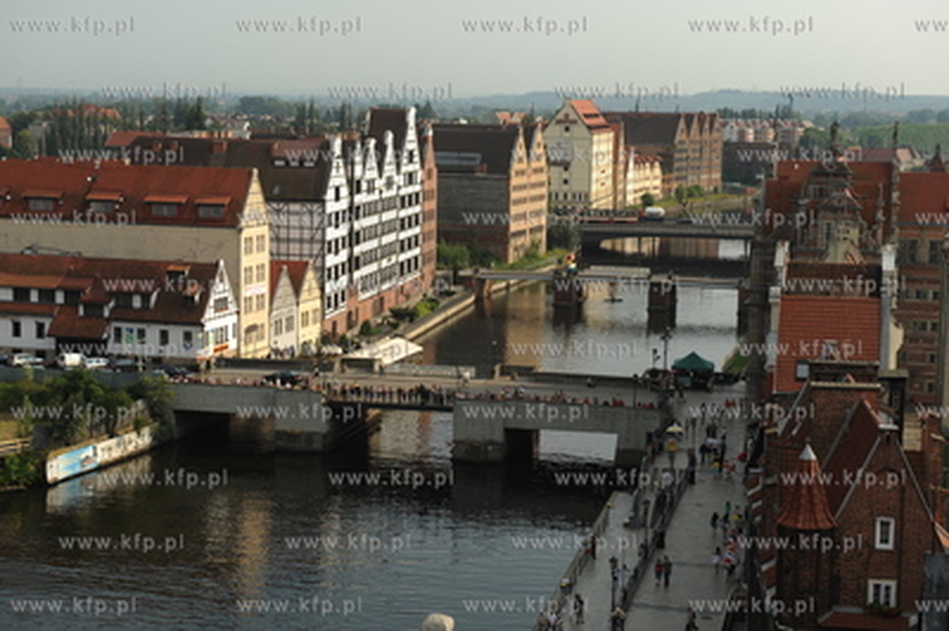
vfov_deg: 19.4
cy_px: 316
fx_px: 1844
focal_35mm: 70
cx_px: 474
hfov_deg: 28.9
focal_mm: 70
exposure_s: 1/320
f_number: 8
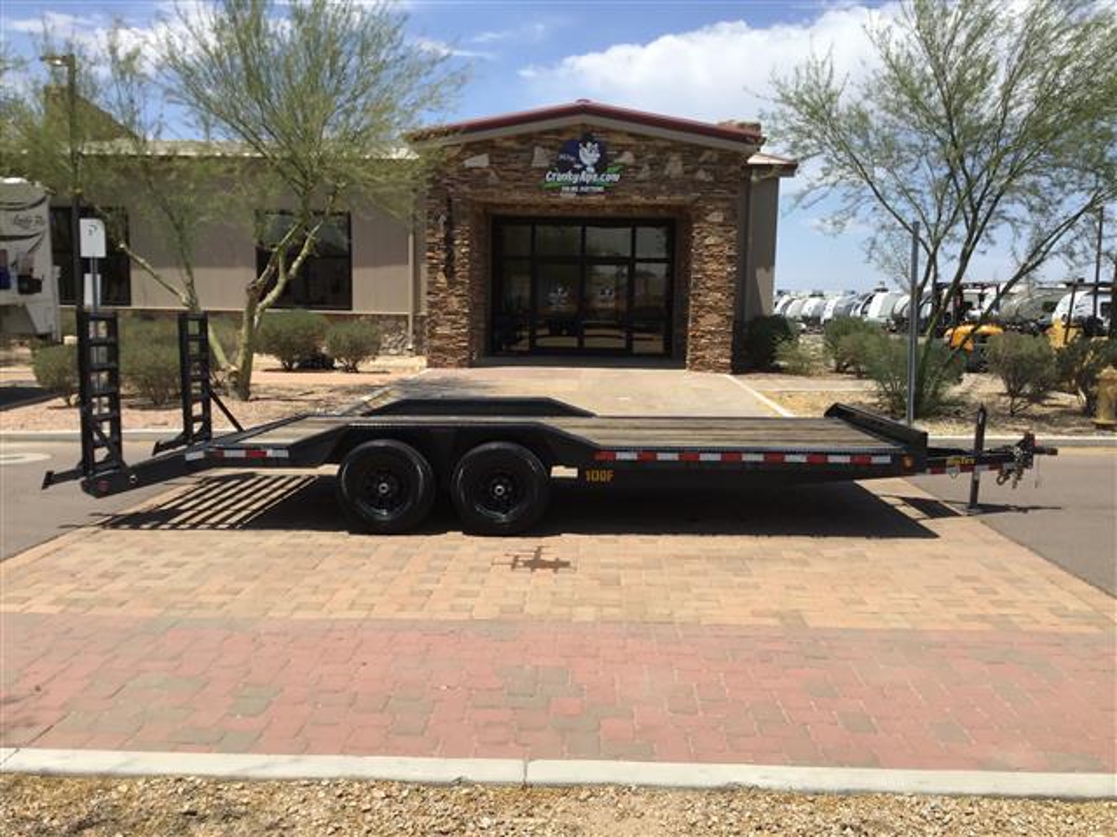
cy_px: 418
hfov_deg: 58.4
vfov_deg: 45.4
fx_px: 1000
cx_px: 558
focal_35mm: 31
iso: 25
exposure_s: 1/1567
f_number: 2.4
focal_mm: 3.3
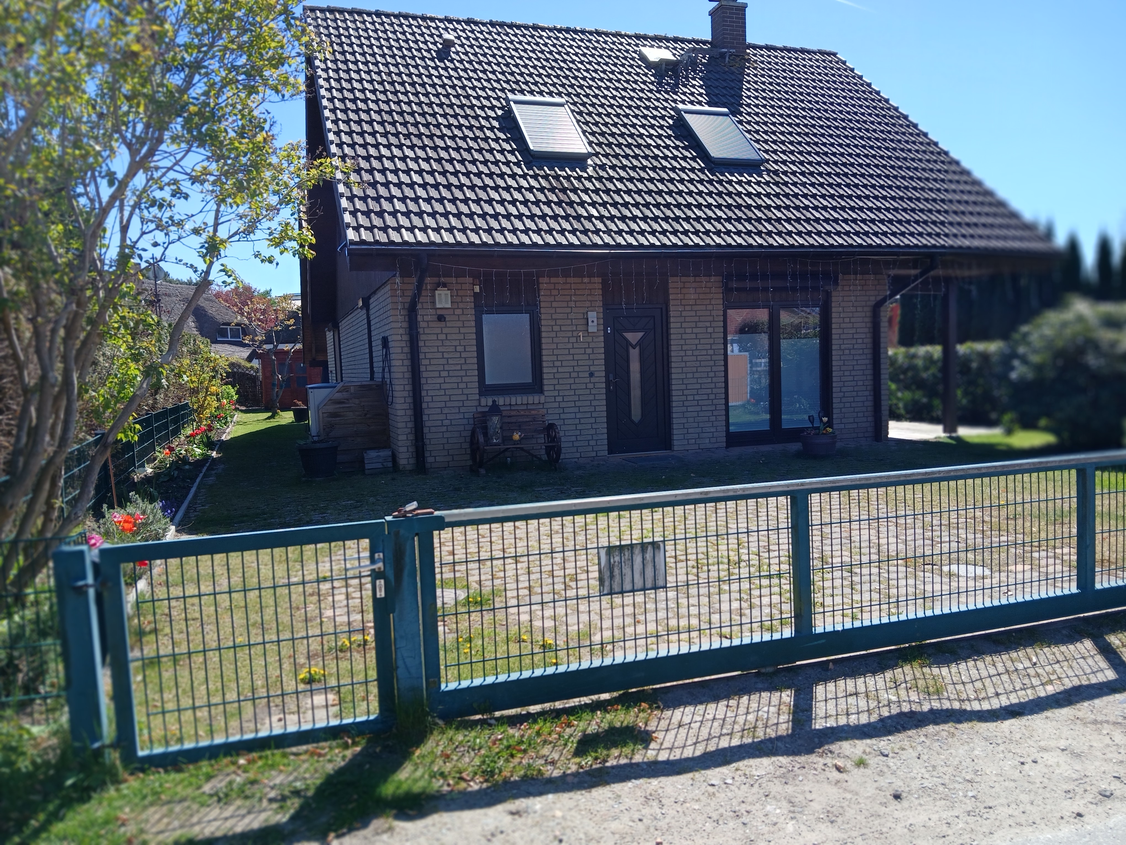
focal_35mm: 26
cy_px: 422
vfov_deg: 53.1
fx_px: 846
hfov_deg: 67.3
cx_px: 563
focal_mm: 3.98
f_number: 1.8
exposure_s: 1/365
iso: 20
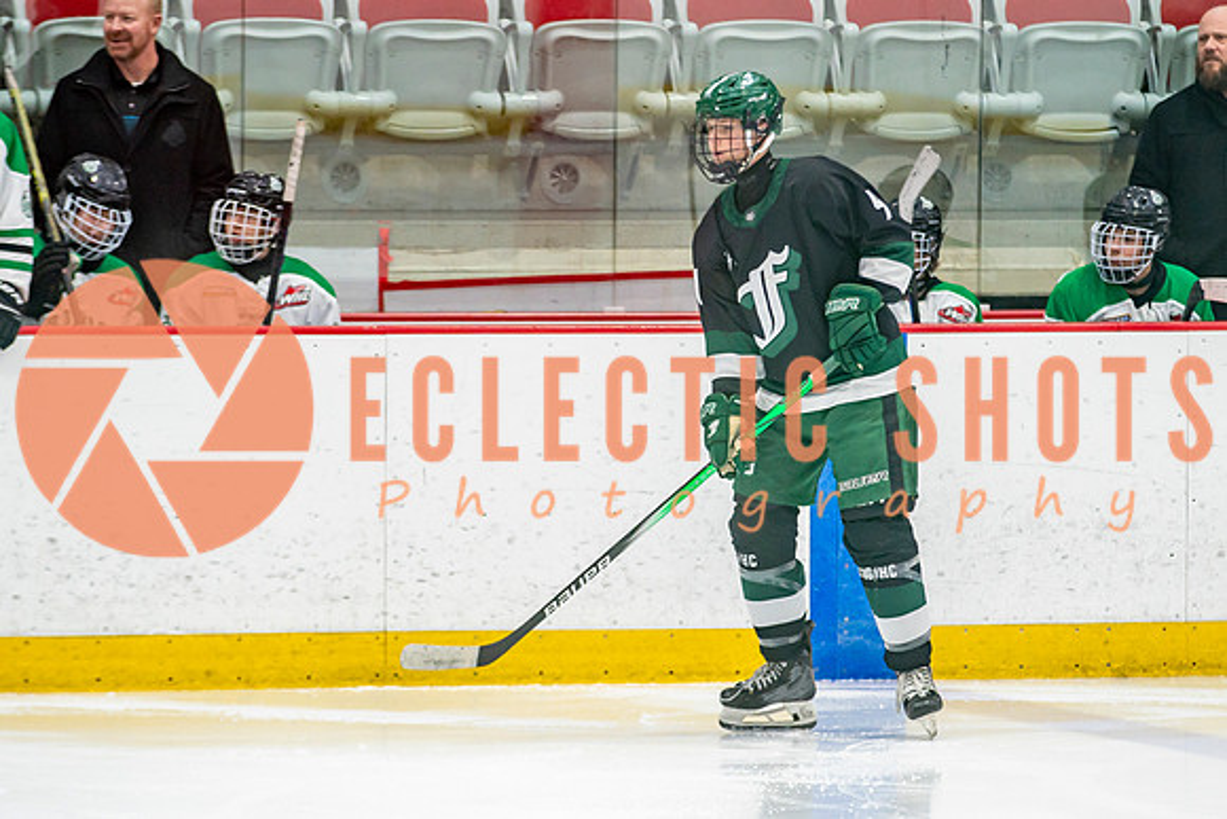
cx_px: 684
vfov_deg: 4.5
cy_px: 519
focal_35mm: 304
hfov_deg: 6.8
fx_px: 10372
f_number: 3.2
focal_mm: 170
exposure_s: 1/640
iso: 640
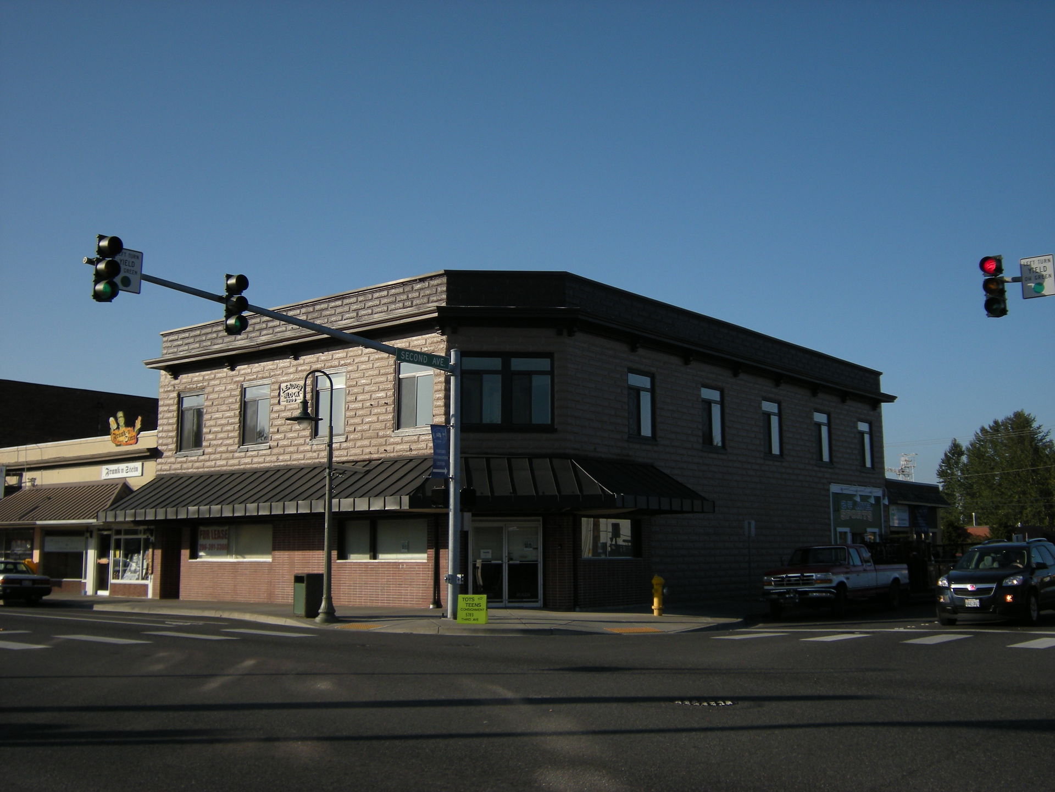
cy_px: 396
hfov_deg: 49.0
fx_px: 1158
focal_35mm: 38
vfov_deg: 37.7
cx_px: 528
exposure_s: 1/281
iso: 64
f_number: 6.4
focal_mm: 6.3
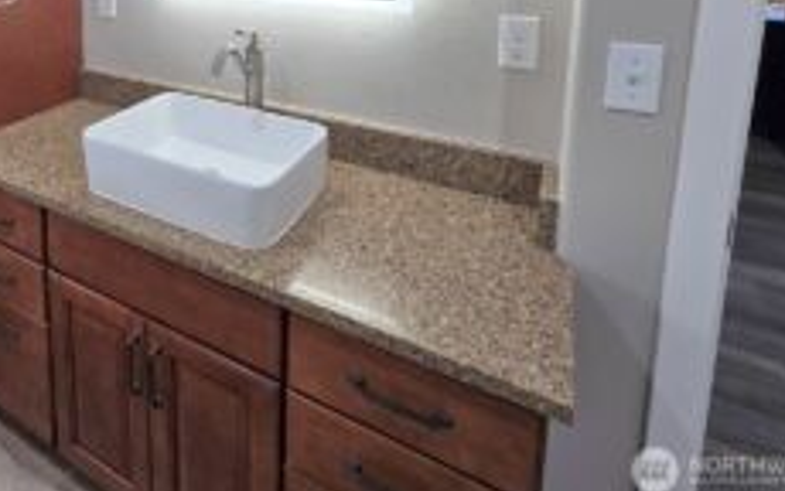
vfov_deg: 43.4
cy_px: -7
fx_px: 514
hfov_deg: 68.5
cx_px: 171
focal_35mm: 24
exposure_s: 1/60
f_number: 2.2
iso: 80
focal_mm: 2.2
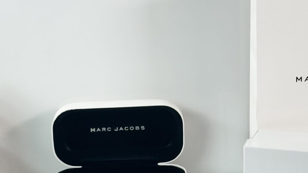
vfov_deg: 10.9
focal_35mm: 110
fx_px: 899
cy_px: 175
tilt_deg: -20.9
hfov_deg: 19.5
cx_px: 153
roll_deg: +2.2
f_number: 1.78
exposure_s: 1/100
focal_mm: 6.86
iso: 64
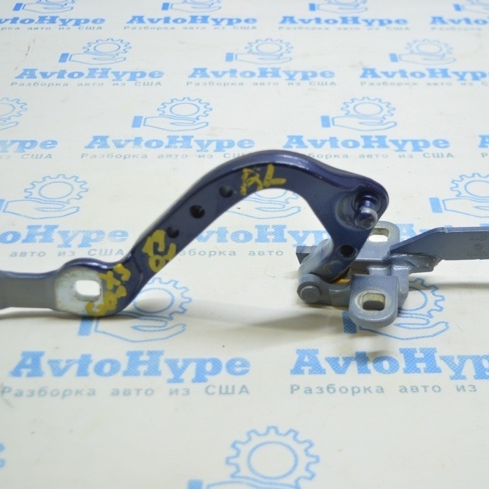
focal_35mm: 57
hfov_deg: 30.2
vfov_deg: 30.2
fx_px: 905
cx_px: 283
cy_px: 245
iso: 400
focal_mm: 29
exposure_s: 1/40
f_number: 4.2
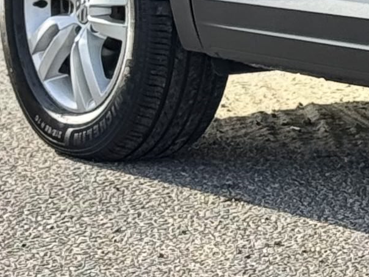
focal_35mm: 320
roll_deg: -0.1
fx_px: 3412
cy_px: -138
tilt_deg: -4.8
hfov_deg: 5.9
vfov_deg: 4.6
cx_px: 933
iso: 64
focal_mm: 6.76
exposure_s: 1/1114
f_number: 1.78
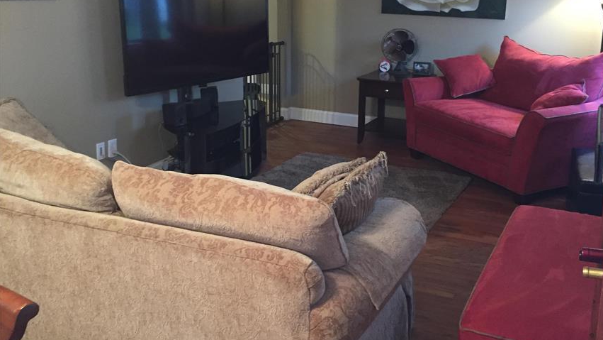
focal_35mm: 38
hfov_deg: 52.4
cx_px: 361
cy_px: 128
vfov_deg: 31.1
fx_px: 608
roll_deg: -2.5
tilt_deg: -14.6
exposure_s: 1/15
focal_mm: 4.15
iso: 250
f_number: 2.2
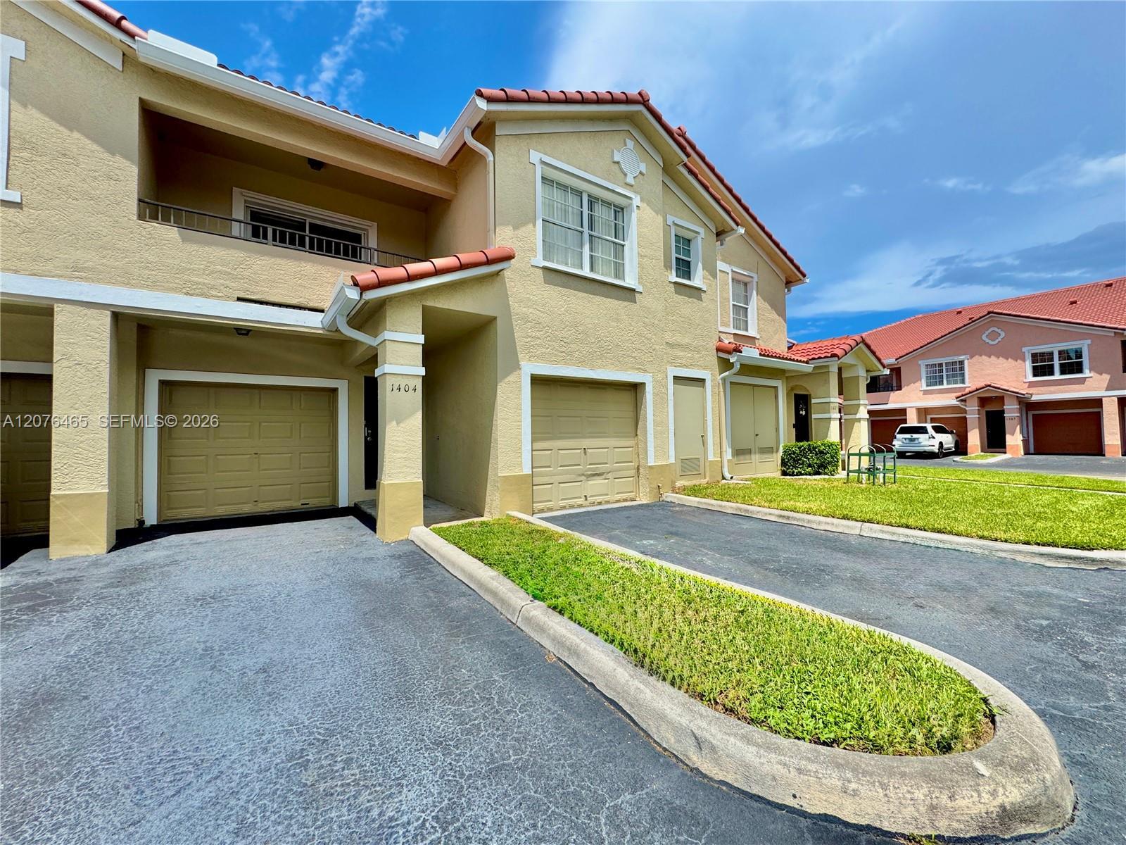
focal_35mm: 14
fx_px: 455
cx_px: 563
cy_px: 422
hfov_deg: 102.1
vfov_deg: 85.7
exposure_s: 1/2770
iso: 50
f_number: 2.2
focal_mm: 2.22
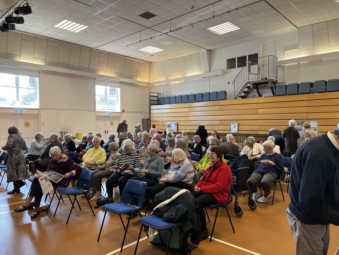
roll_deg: +1.2
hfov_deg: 67.3
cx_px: 170
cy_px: 128
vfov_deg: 53.1
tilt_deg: +2.4
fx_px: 255
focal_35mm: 26
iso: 100
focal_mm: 5.1
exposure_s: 1/100
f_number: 1.6
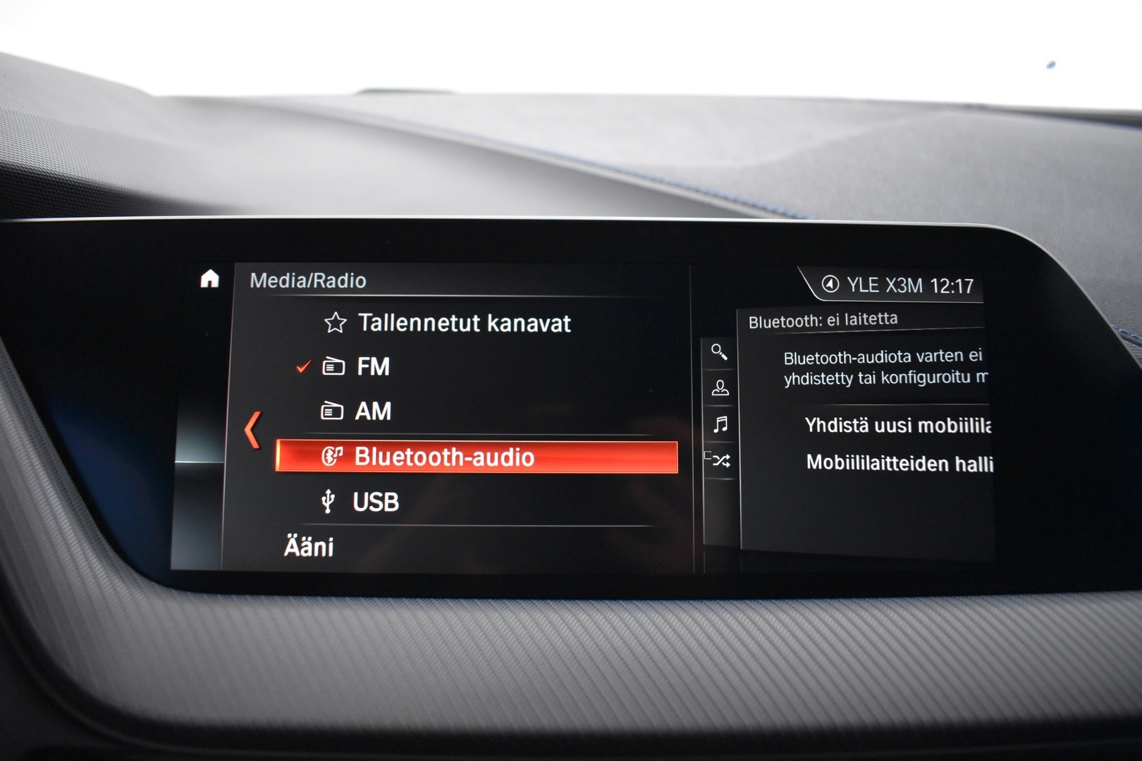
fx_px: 856
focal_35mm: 27
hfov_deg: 67.4
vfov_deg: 47.9
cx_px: 571
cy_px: 380
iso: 3200
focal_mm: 18
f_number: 3.5
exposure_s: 1/45
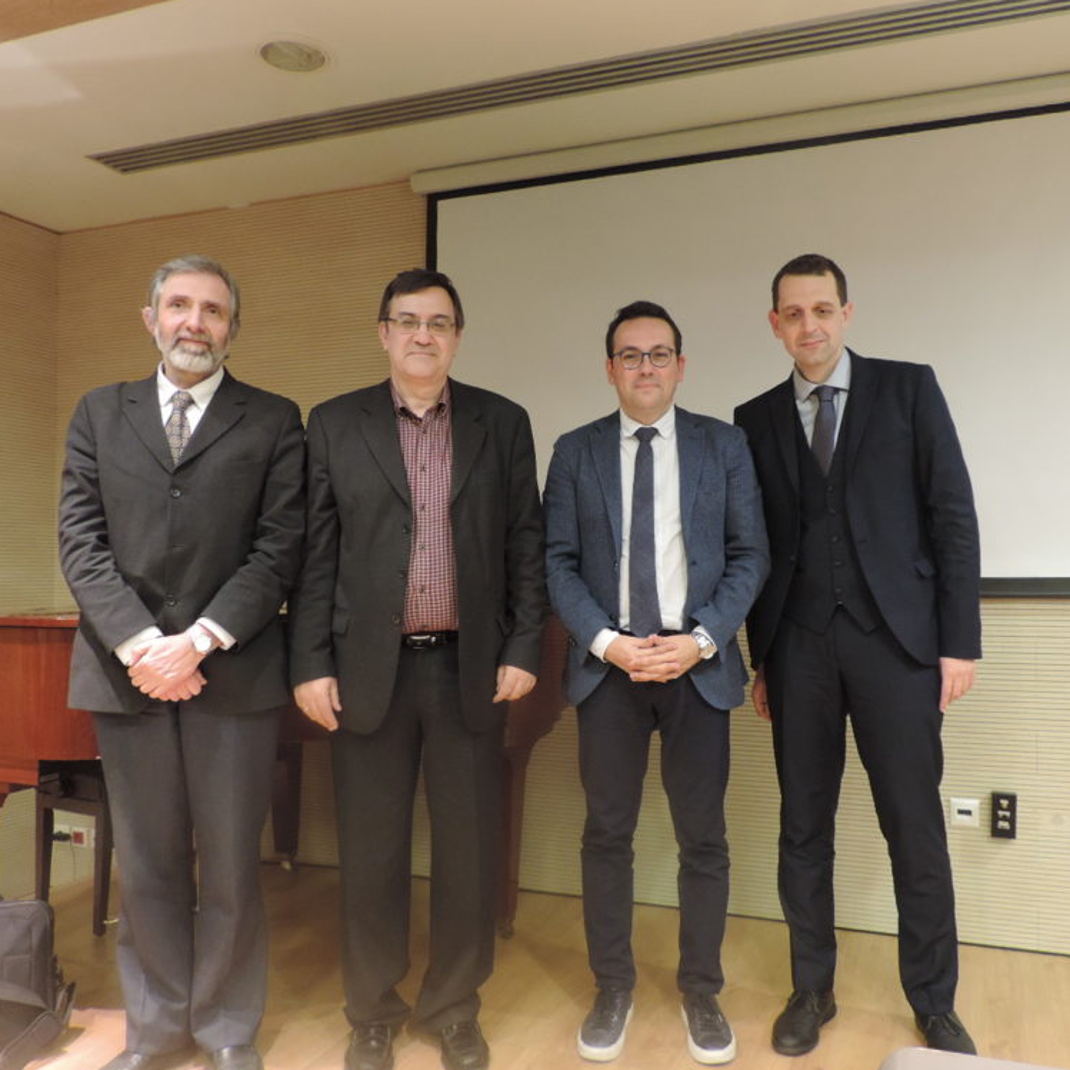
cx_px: 561
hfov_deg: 55.6
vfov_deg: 55.6
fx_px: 1014
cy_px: 543
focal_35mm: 29
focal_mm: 4.3
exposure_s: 1/8
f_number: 3
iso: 400
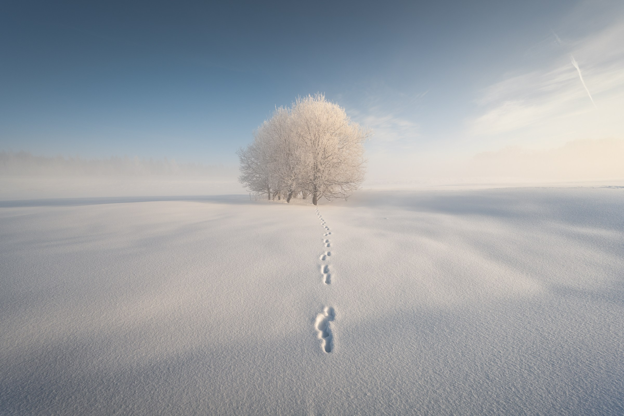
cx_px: 312
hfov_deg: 104.3
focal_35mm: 14
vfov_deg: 81.2
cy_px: 208
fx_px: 243
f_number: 9
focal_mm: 14
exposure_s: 1/160
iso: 64
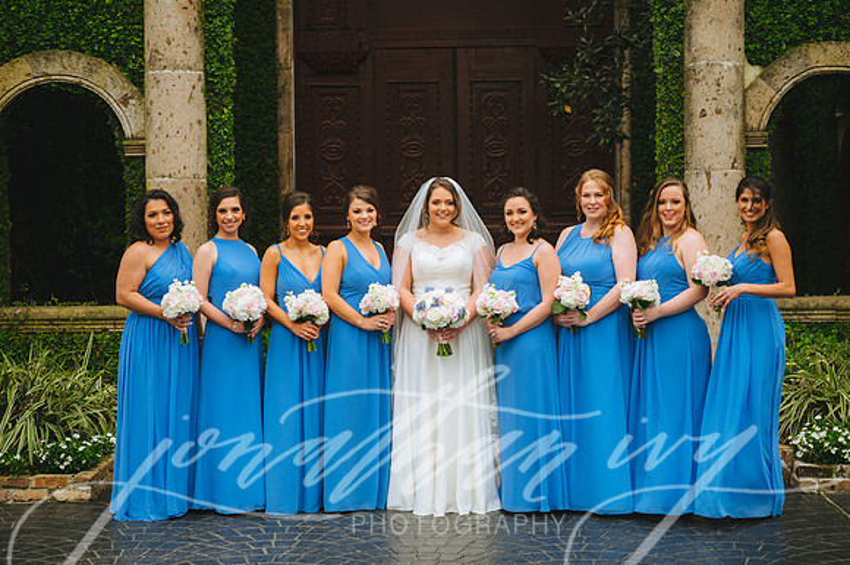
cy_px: 283
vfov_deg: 21.9
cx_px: 424
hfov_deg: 32.4
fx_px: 1465
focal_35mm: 62
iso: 125
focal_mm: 62
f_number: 3.2
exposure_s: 1/320
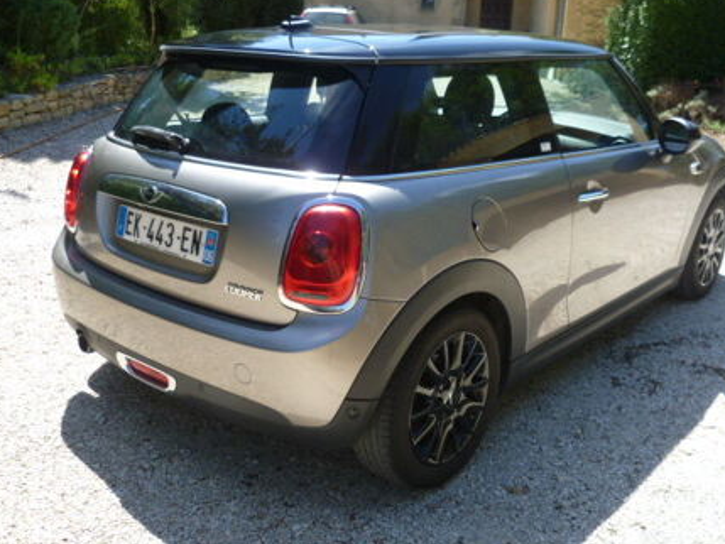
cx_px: 394
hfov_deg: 48.9
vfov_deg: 37.7
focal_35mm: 38
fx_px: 796
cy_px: 267
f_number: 3.2
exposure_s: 1/320
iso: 80
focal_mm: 6.1
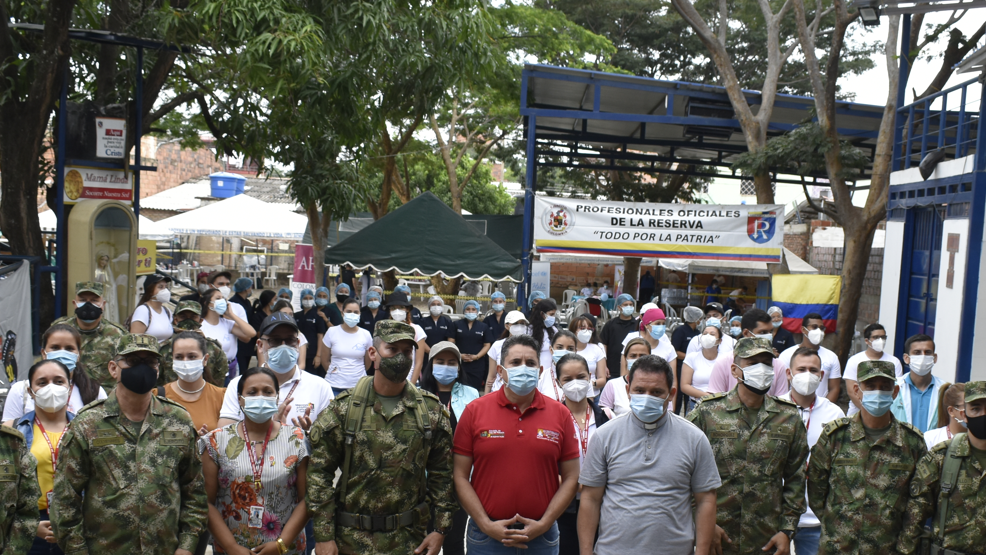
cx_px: 532
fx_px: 1333
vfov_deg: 23.4
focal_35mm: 51
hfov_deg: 40.6
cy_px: 367
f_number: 5.6
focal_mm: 20
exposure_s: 1/250
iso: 400
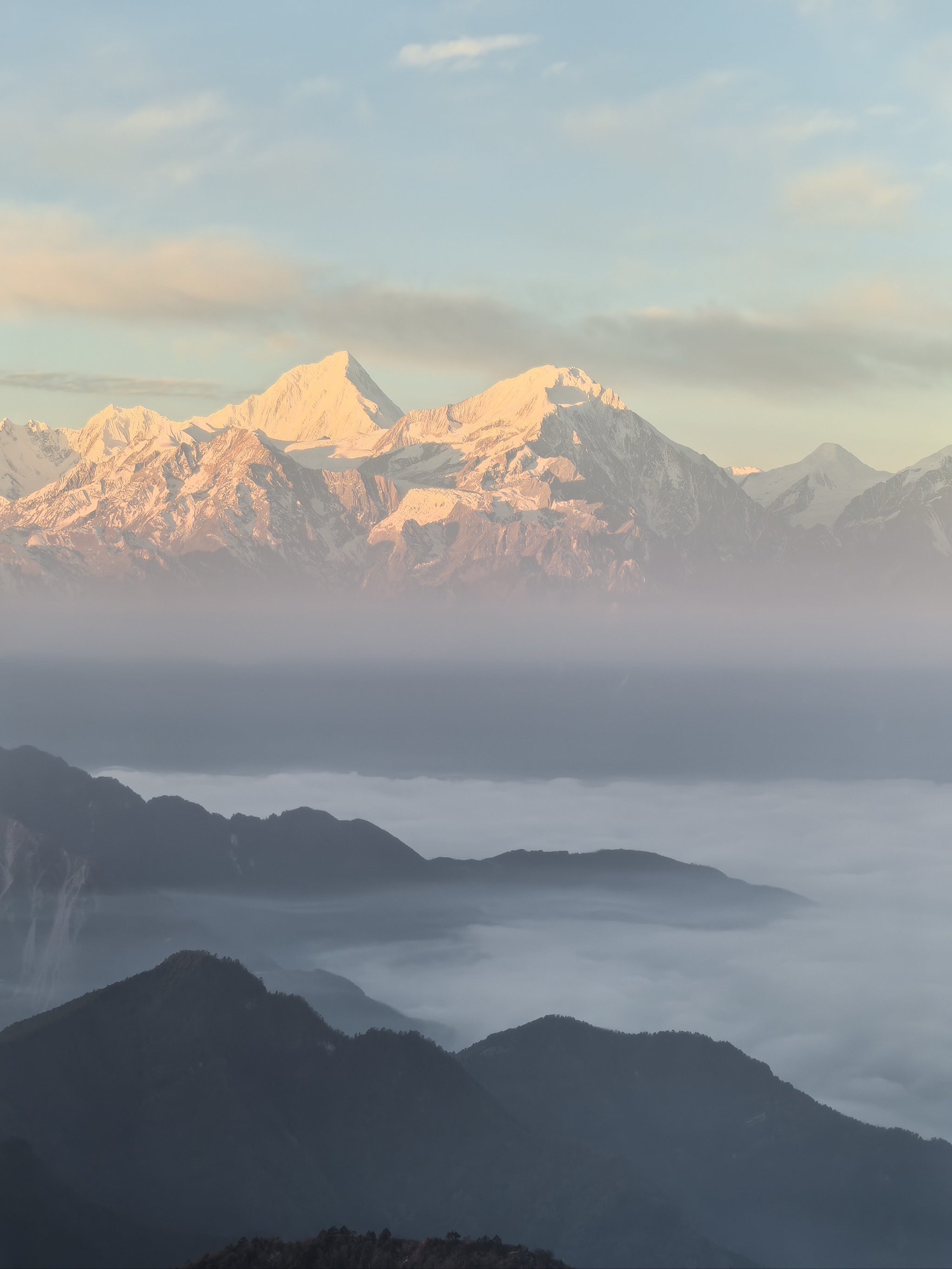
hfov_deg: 15.6
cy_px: 634
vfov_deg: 20.7
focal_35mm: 95
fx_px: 3484
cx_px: 476
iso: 50
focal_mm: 14.6
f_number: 3
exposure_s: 1/109
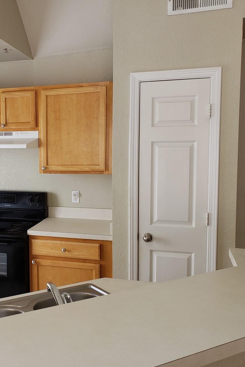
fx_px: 377
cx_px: 32
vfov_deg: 51.9
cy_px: 183
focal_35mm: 37
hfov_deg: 34.3
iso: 64
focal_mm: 4.3
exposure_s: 1/100
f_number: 2.4
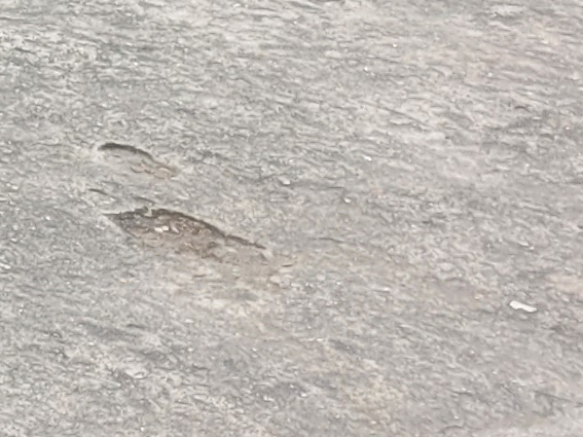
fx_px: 3115
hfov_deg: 8.2
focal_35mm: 185
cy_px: -798
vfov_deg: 7.3
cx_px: -1442
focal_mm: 5.4
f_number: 1.8
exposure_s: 1/329
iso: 40
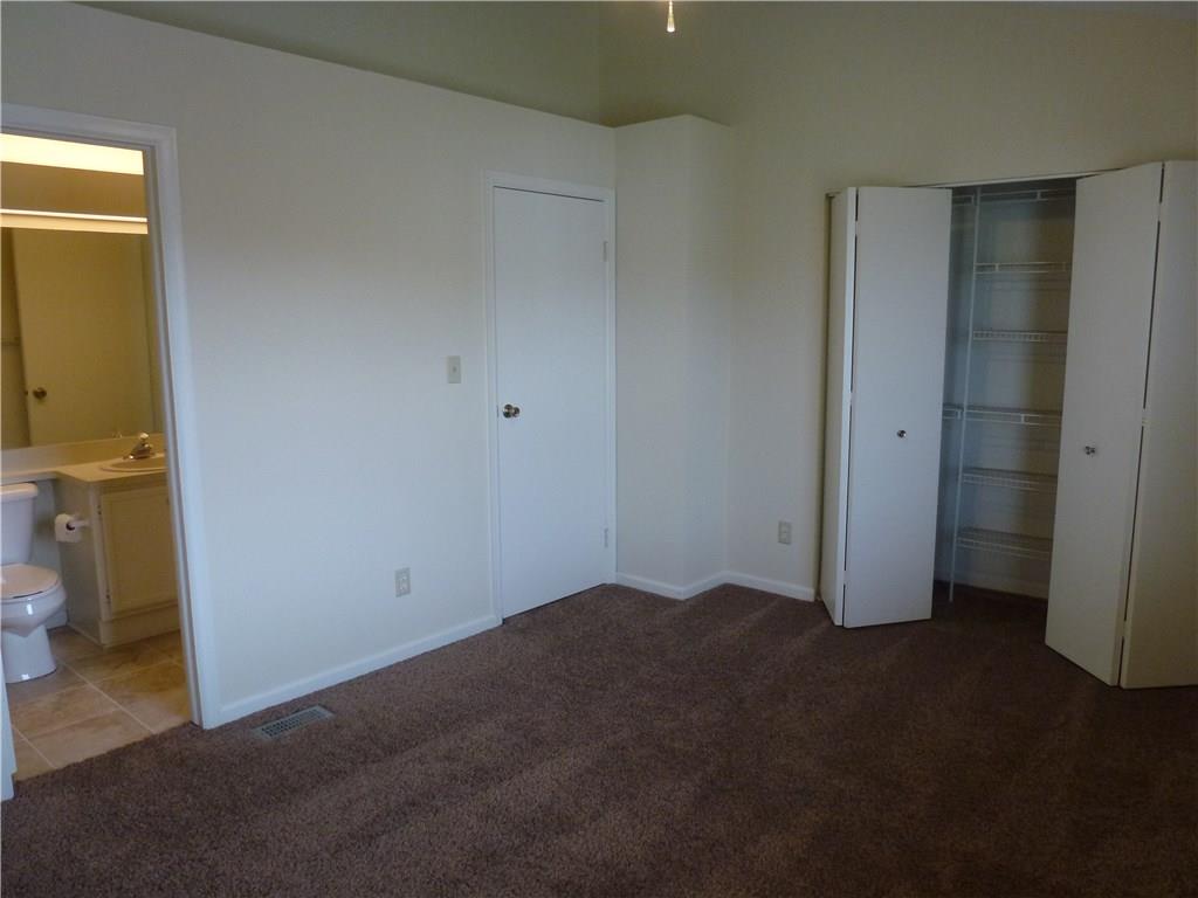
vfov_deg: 54.9
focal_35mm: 25
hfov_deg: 69.4
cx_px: 599
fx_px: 865
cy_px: 449
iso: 200
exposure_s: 1/60
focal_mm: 4.3
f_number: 3.3
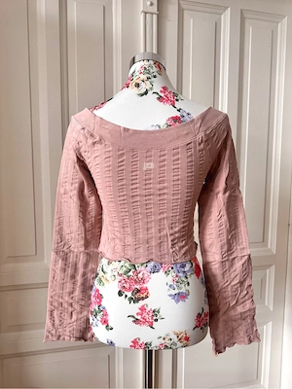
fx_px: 270
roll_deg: -0.9
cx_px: 146
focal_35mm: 24
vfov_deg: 71.6
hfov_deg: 56.8
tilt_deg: -5.8
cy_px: 194
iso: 200
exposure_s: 1/76
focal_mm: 6.76
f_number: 1.78
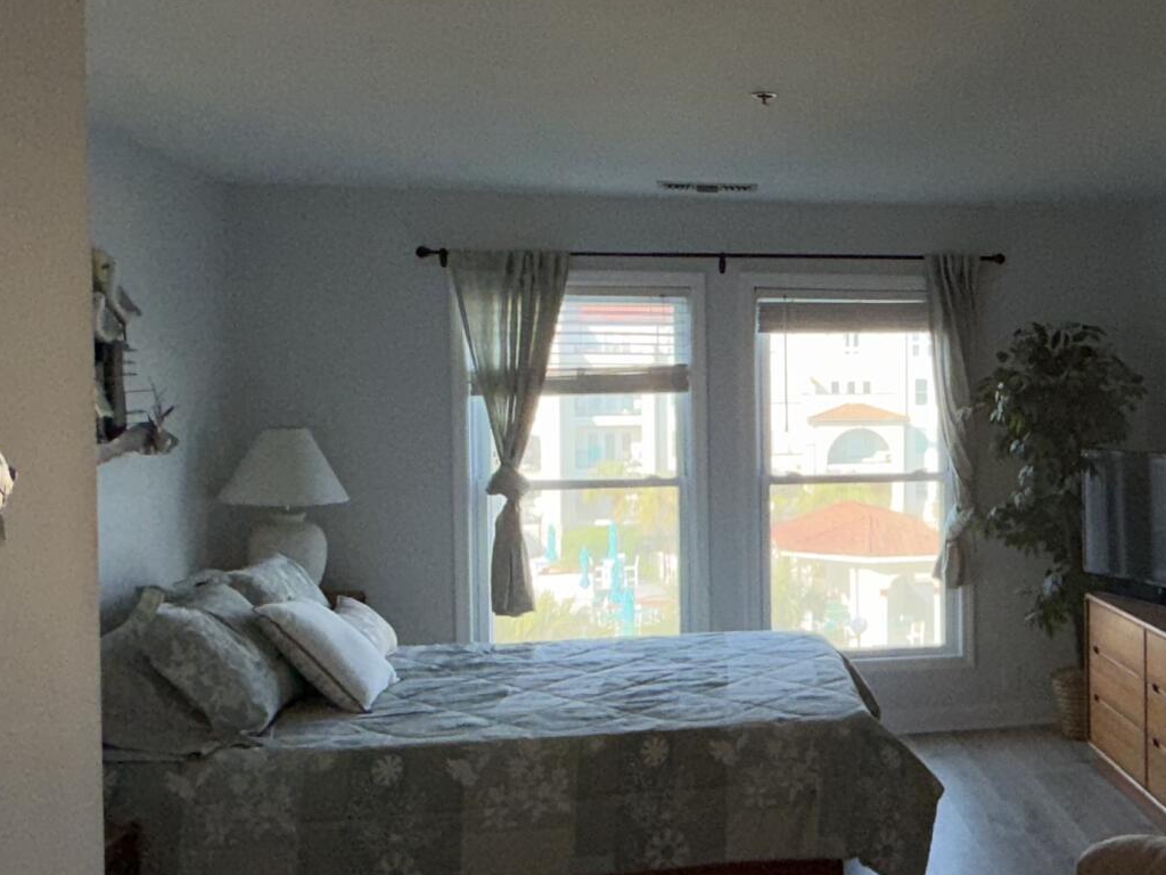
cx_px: 1038
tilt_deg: -0.8
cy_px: 409
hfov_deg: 42.2
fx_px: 1381
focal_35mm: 41
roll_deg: +0.4
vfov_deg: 35.1
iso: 32
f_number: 2.2
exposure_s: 1/122
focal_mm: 2.22
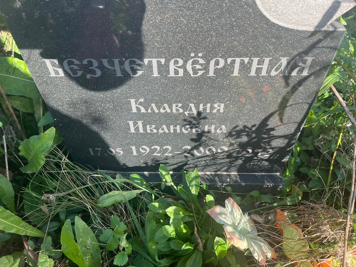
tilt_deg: -48.7
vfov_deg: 53.1
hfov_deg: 67.3
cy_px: 134
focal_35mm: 26
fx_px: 267
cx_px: 178
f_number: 1.5
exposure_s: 1/471
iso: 50
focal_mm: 5.7
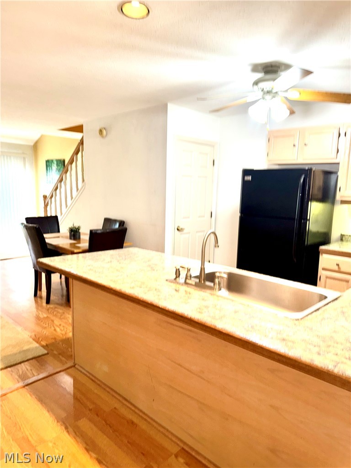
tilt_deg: -6.8
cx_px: 176
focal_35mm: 24
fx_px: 324
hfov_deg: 56.8
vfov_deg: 71.6
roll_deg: -2.7
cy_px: 234
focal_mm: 6.76
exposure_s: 1/34
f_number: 1.78
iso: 64
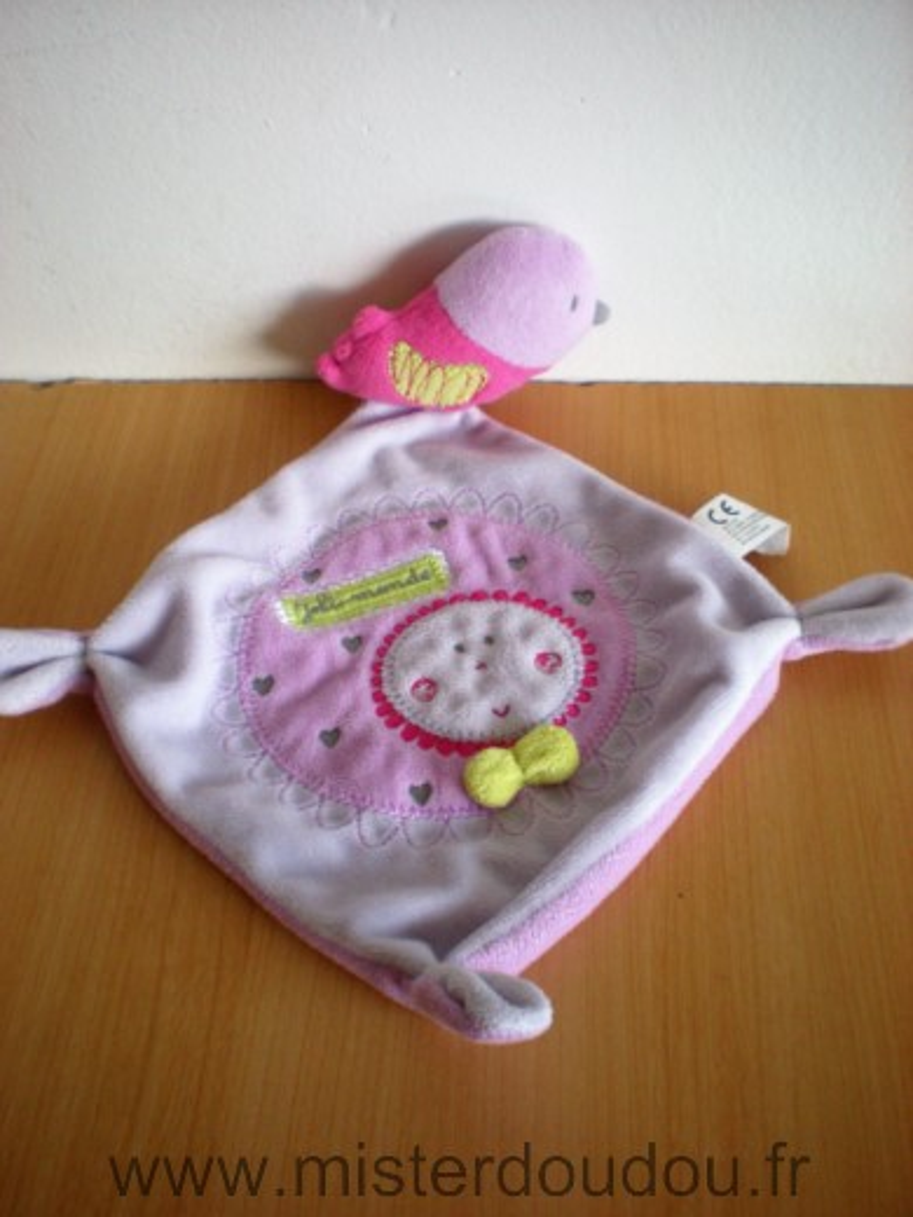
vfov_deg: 49.0
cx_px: 456
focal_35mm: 38
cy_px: 608
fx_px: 1336
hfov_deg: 37.7
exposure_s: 1/31.8
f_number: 3.1
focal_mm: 6.3
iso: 200
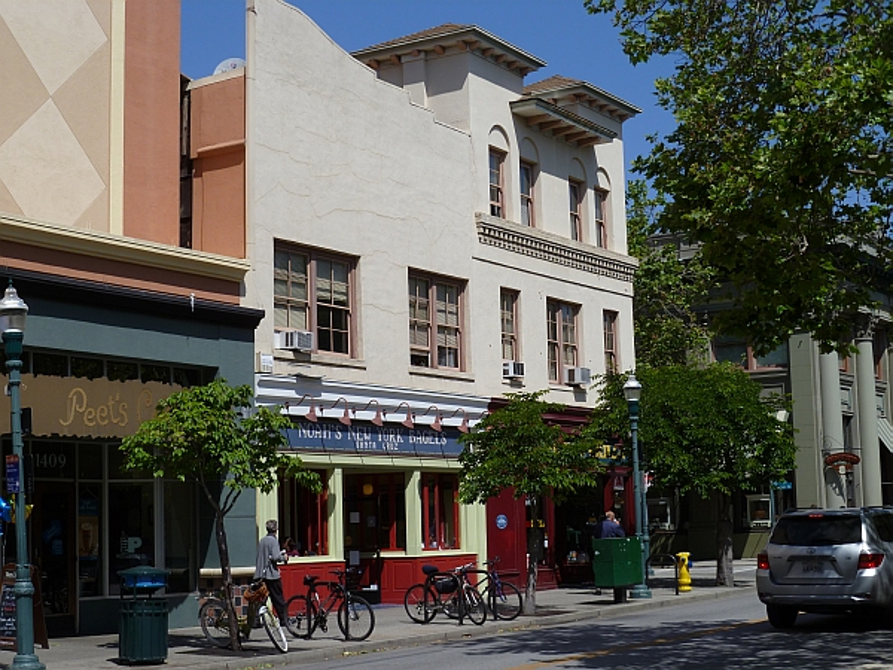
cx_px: 446
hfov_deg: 31.7
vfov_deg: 24.0
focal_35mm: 61
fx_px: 1574
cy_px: 335
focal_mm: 10.9
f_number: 4.1
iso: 80
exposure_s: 1/800
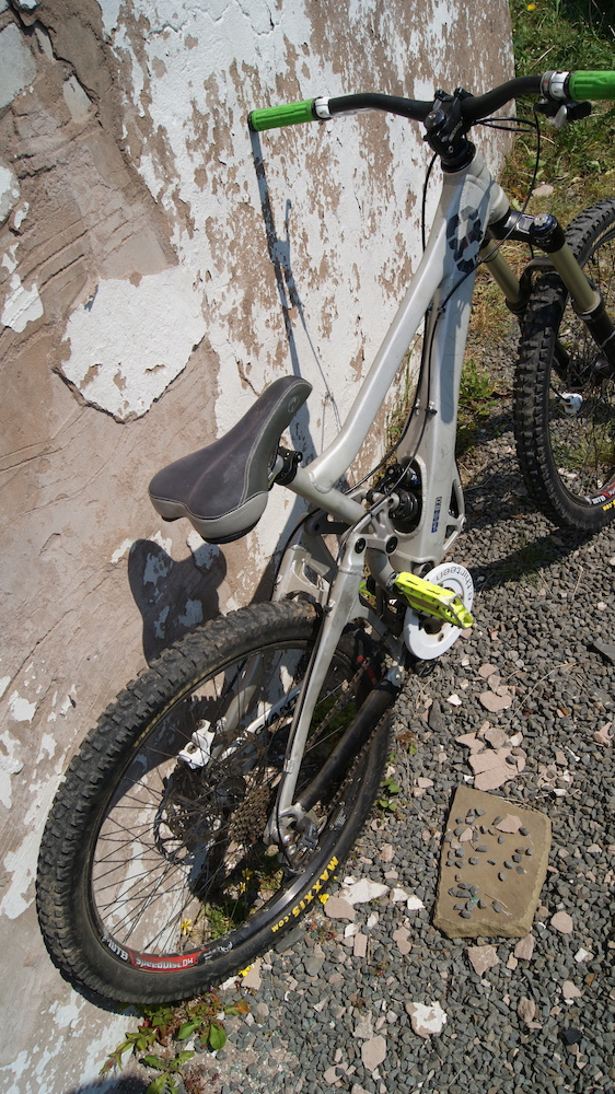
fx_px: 841
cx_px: 370
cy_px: 549
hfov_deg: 40.0
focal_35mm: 29
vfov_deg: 66.1
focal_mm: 18
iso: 100
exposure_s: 1/250
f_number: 10
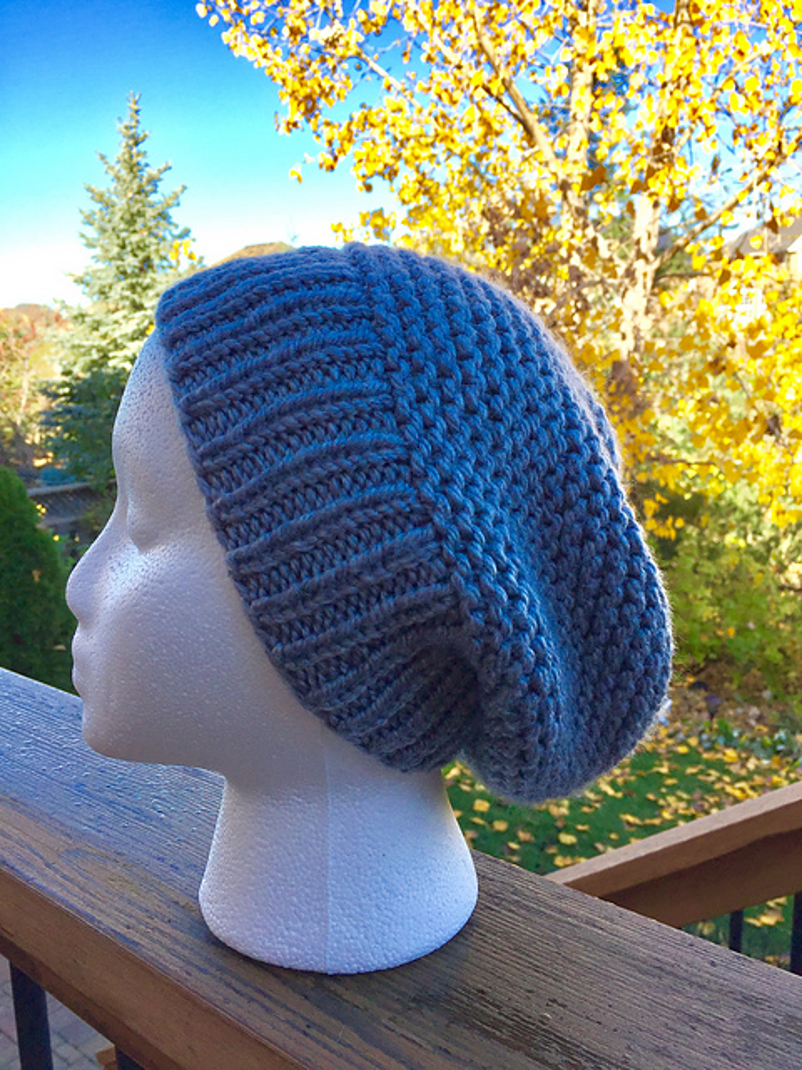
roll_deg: +0.4
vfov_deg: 61.7
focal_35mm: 29
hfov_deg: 48.2
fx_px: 896
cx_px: 401
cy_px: 535
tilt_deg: -10.5
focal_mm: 4.15
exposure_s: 1/565
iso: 32
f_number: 2.2
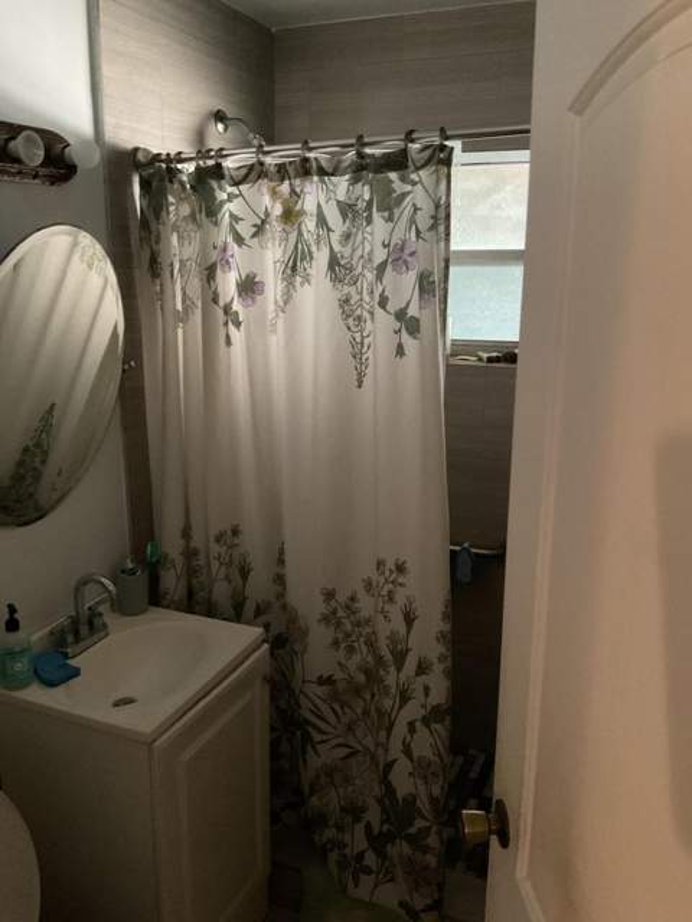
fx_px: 773
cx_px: 346
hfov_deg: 48.2
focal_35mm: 29
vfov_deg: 61.7
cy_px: 461
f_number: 1.8
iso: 500
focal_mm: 3
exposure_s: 1/24
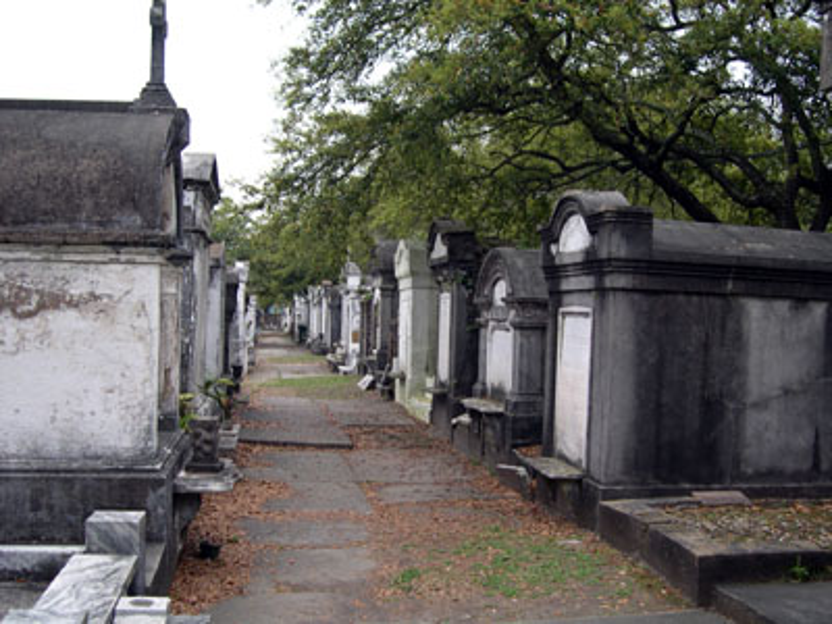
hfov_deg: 49.0
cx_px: 416
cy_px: 312
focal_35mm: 38
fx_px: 913
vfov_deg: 37.7
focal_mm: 8
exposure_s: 1/208
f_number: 2.8
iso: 100
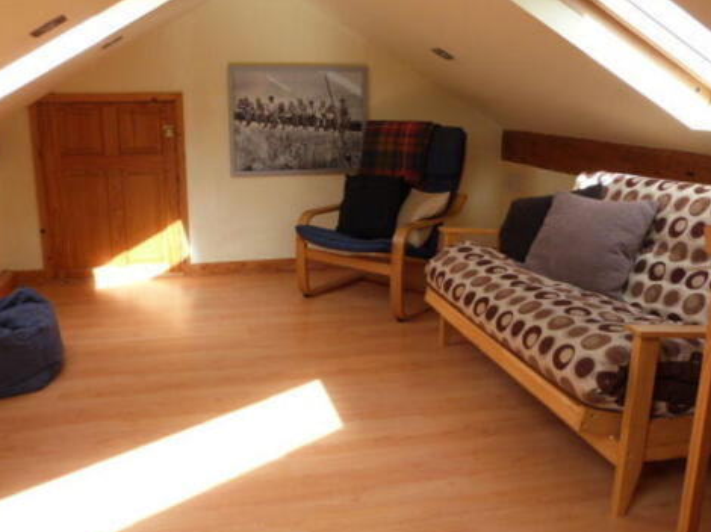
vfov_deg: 45.4
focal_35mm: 31
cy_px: 244
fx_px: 636
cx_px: 332
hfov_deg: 58.3
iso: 100
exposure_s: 1/100
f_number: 2.8
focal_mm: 4.5
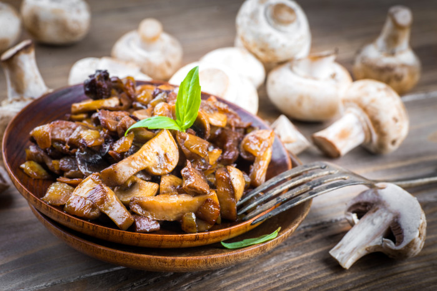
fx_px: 850
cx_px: 218
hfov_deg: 28.8
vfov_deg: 19.5
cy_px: 146
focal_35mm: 70
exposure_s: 1/125
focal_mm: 70
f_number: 13
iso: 100
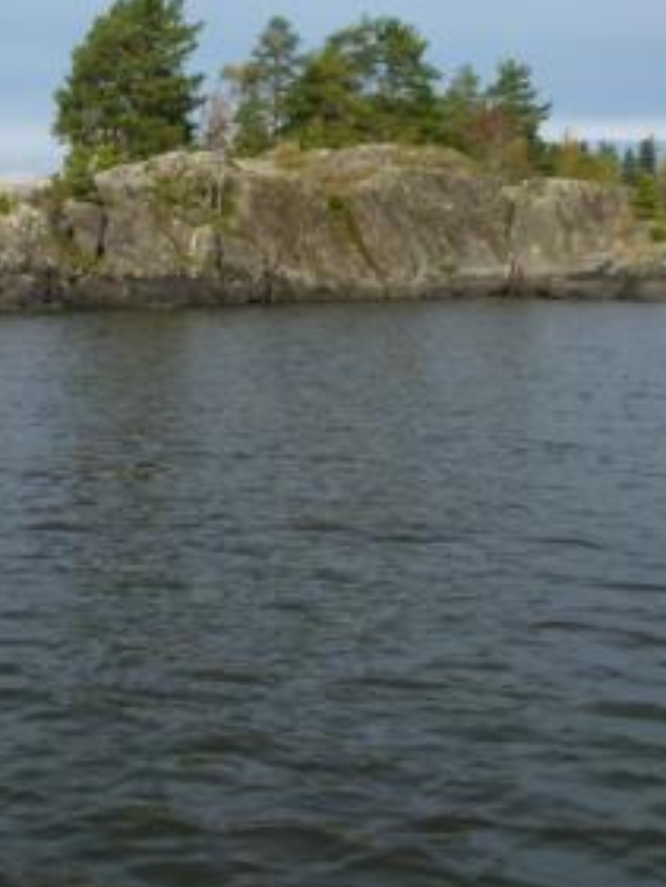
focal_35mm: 57
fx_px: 1461
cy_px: 227
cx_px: 73
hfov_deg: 24.9
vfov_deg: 33.1
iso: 100
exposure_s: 1/800
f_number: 4
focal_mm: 4.5
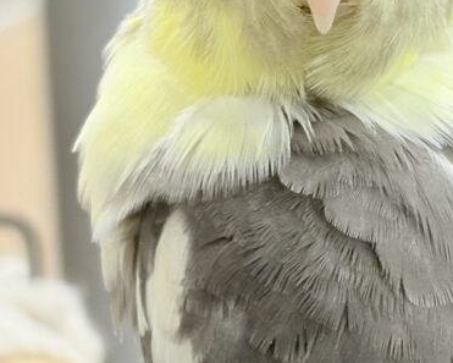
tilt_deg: -15.0
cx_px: 516
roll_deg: +1.0
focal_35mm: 164
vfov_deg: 9.4
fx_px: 2199
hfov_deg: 11.6
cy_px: 126
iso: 50
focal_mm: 5.96
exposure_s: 1/50
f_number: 1.6
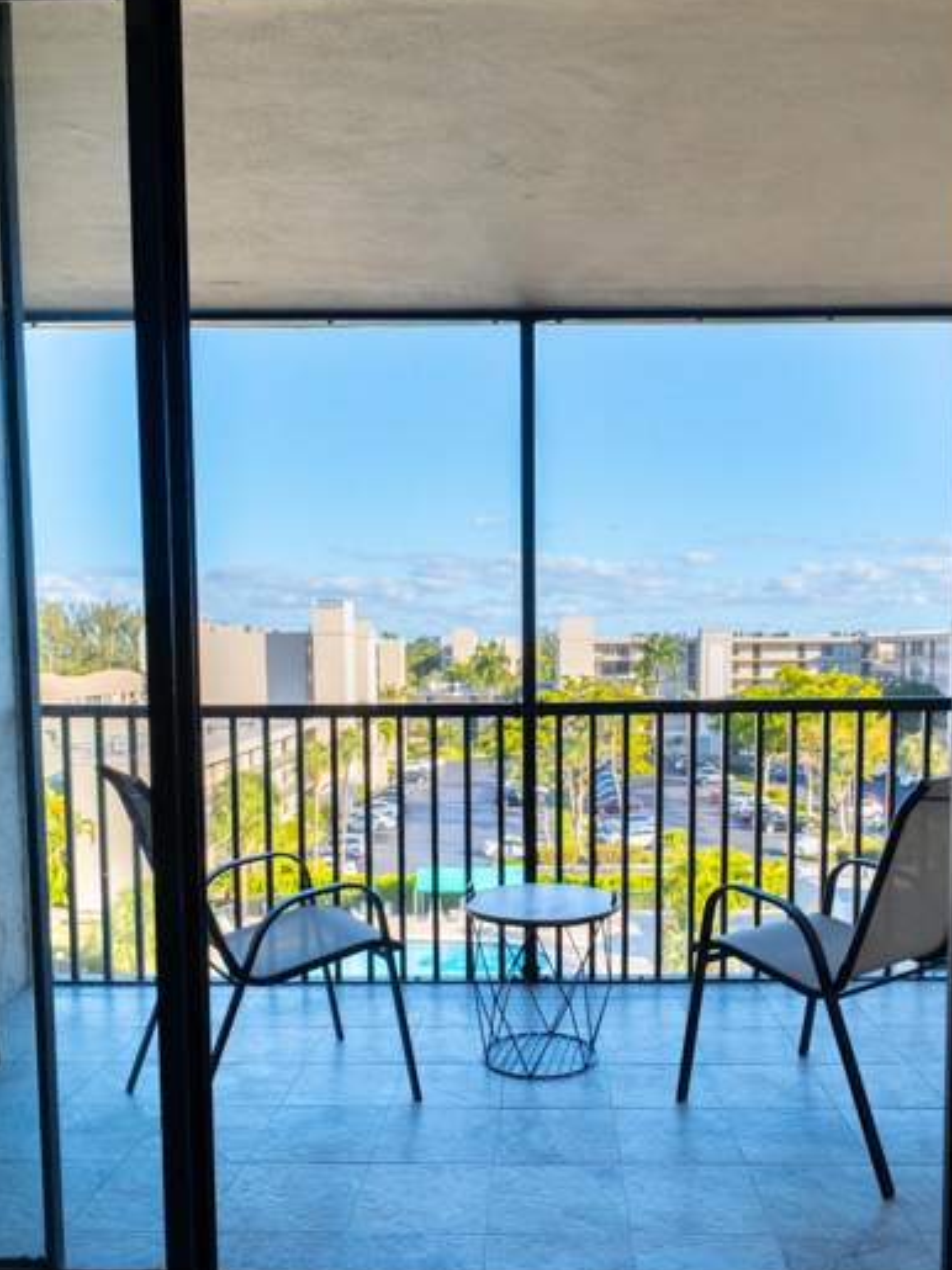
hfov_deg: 49.6
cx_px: 527
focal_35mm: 28
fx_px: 1027
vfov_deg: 63.1
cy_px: 739
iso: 640
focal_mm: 10.5
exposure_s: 1/1000
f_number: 4
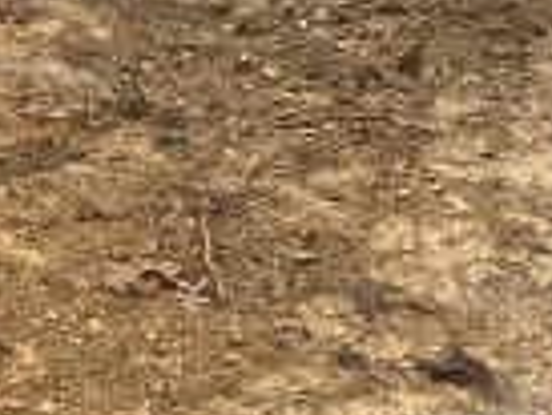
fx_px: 1867
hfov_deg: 14.4
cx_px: -510
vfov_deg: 11.3
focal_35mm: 117
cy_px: -451
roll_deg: -2.9
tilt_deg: +14.6
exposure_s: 1/464
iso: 80
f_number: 1.78
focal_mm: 6.86
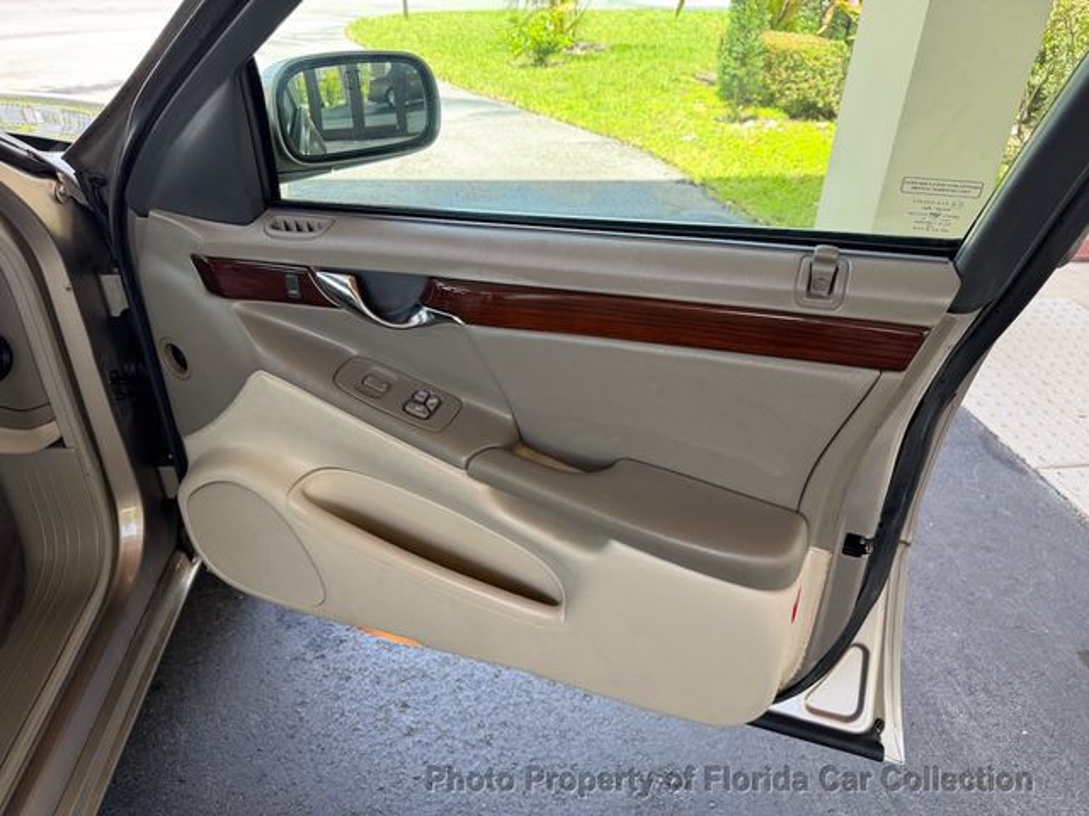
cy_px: 408
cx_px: 544
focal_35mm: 24
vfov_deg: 56.8
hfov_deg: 71.6
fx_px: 755
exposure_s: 1/121
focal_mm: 6.76
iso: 64
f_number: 1.78
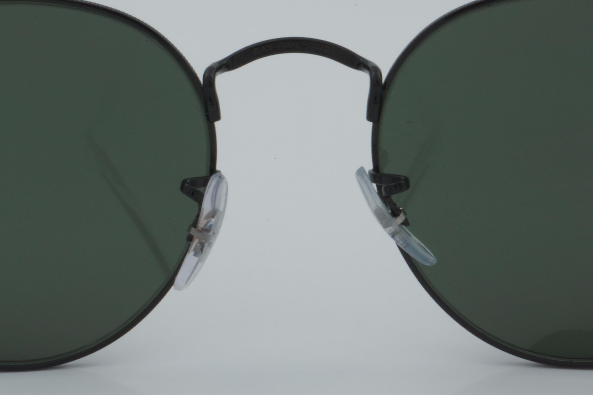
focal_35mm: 117
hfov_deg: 17.5
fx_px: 1925
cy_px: 202
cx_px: 296
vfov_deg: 11.7
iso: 100
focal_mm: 45
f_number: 32
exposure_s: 1/4
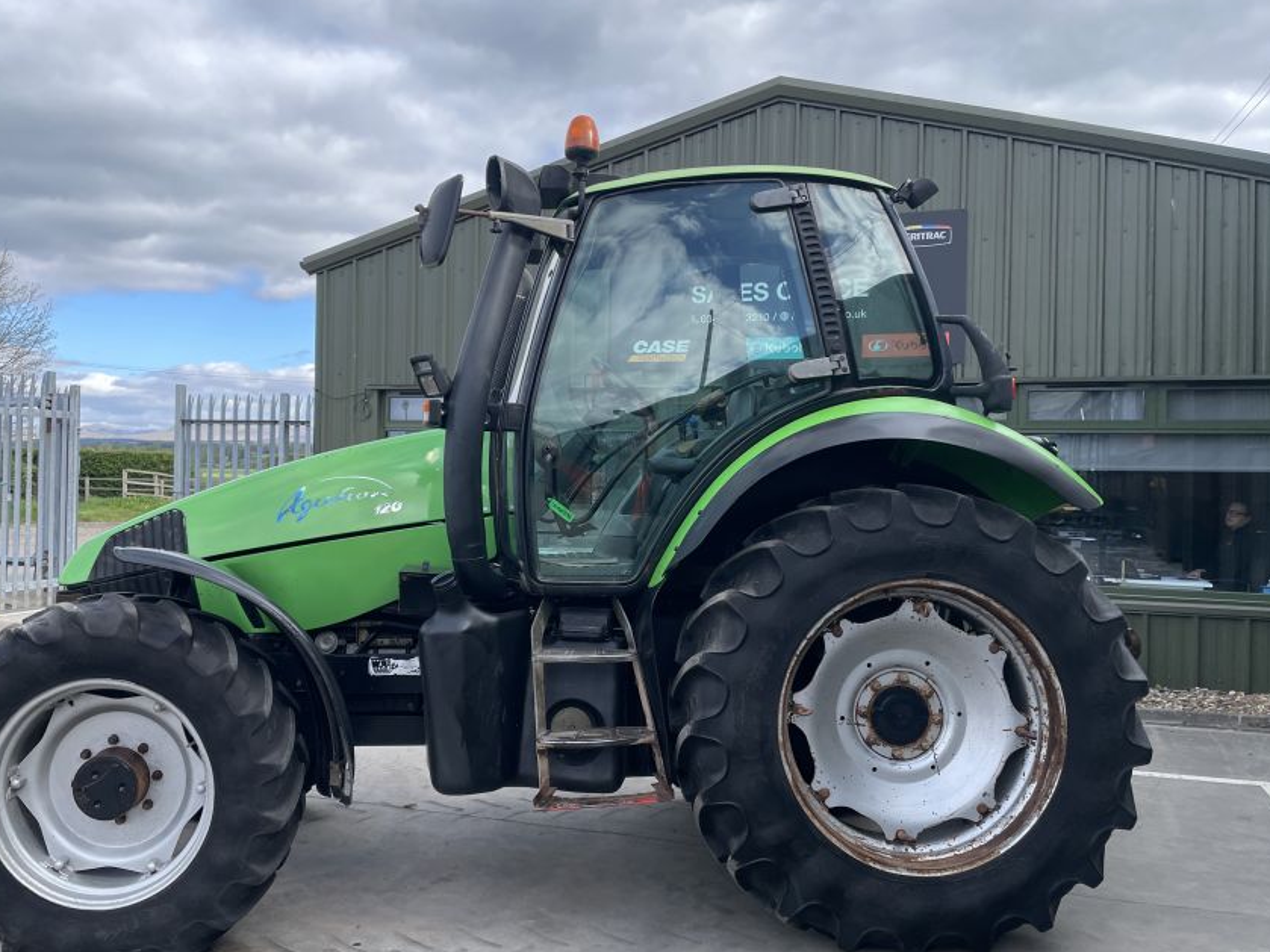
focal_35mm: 31
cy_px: 483
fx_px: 1137
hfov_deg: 58.1
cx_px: 546
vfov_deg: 45.4
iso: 32
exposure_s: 1/1195
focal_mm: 4.2
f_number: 1.6
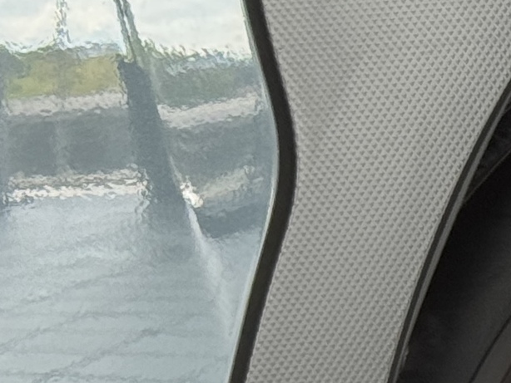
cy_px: 597
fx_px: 3323
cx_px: 1065
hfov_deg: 8.3
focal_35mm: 225
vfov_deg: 6.5
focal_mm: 6.76
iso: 80
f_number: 1.78
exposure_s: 1/121
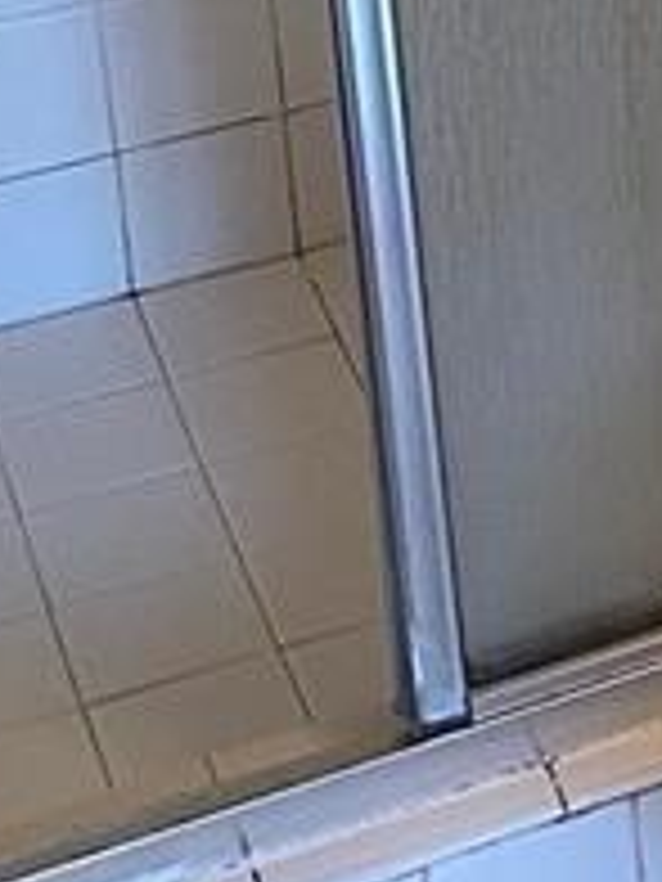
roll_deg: +1.4
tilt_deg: -15.4
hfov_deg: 8.5
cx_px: 1594
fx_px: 4054
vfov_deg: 11.3
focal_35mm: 159
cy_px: -832
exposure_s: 1/60
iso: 125
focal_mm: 4.25
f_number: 1.8
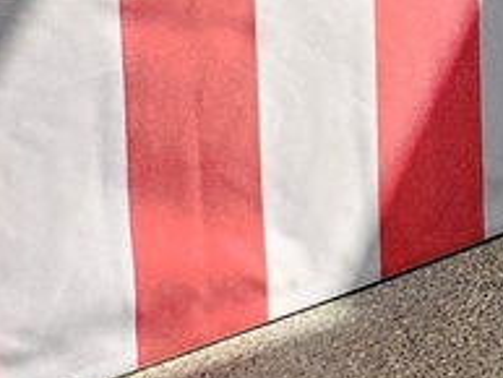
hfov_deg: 12.5
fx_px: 1730
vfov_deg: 10.6
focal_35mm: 119
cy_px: -547
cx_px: 1256
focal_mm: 5.4
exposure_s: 1/719
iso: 80
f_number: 1.8
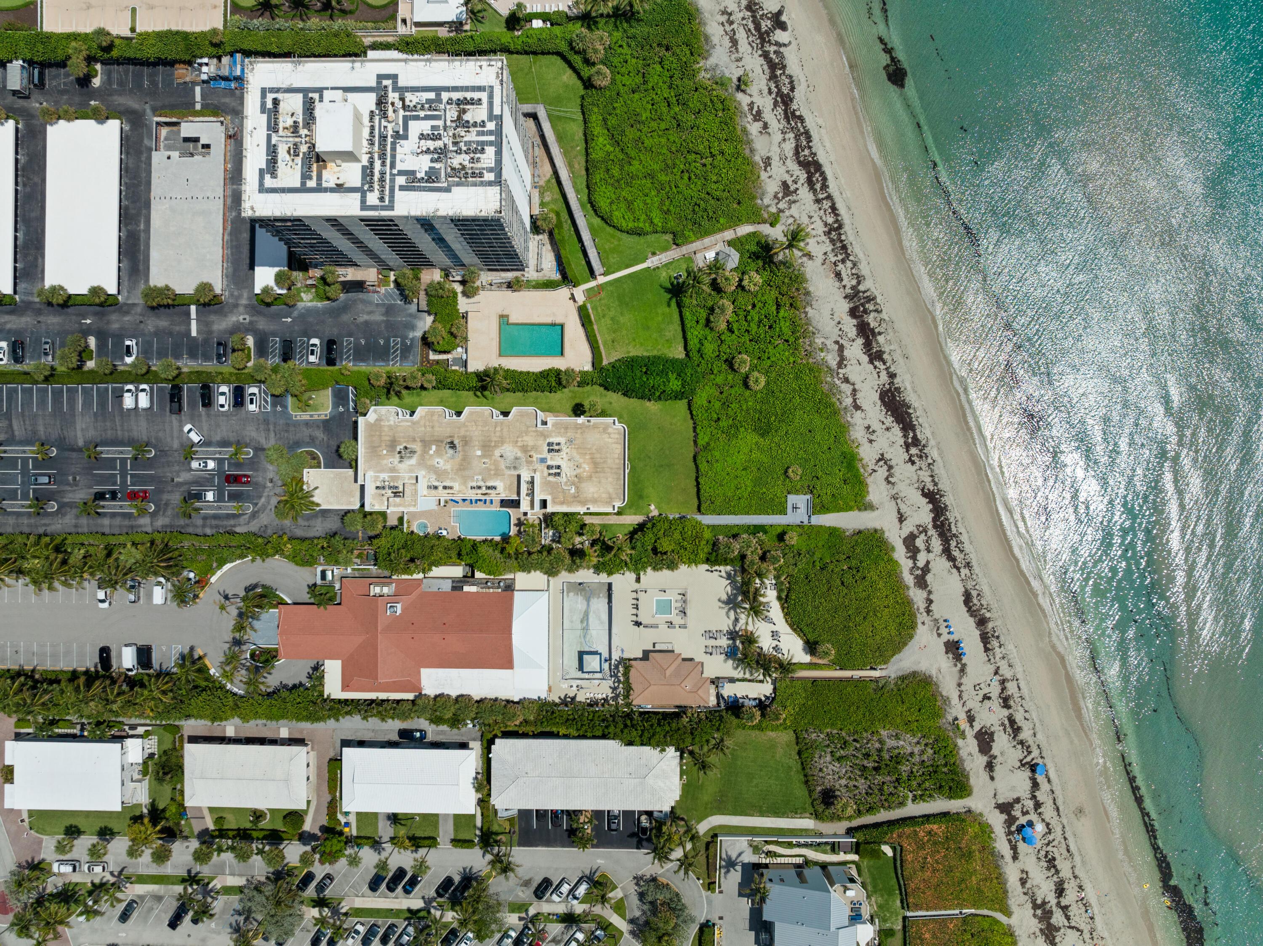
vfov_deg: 56.8
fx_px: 875
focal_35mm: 24
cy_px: 473
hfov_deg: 71.6
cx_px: 632
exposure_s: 1/5000
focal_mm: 12.29
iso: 130
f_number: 2.8
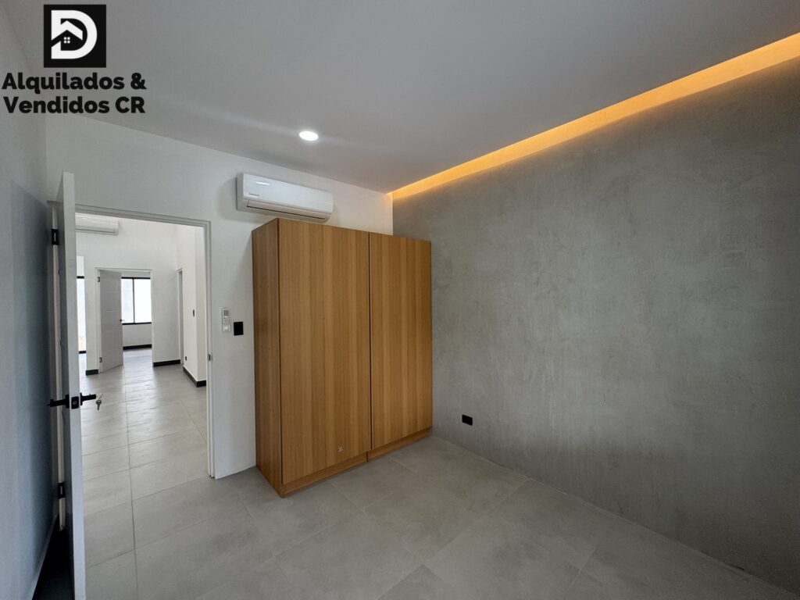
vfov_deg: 85.7
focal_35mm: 14
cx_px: 400
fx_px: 324
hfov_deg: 102.1
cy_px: 300
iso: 125
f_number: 2.2
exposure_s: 1/99
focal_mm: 2.22
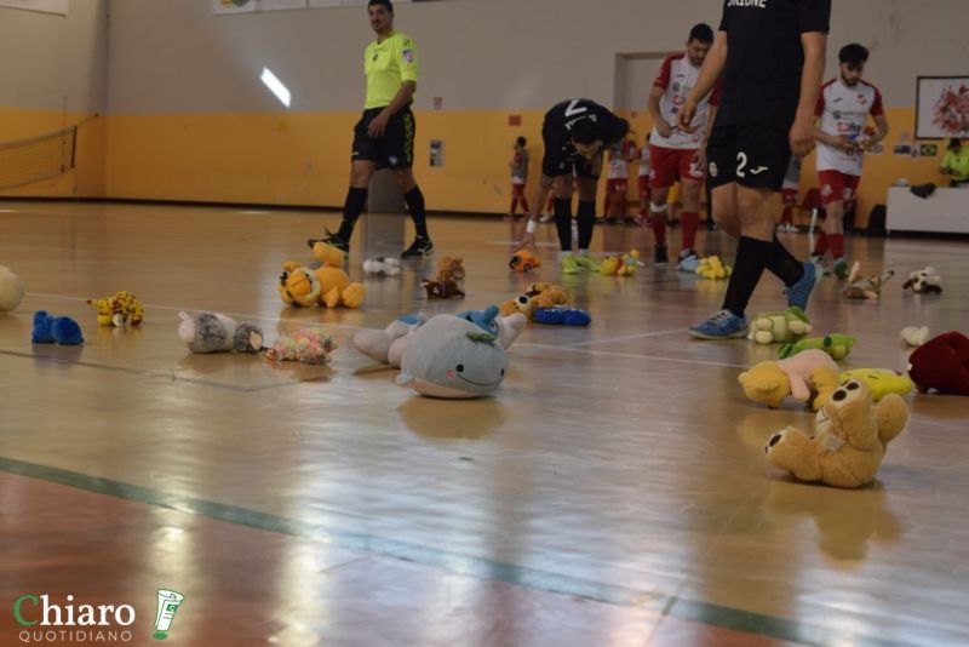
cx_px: 484
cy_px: 324
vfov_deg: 25.8
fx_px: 1414
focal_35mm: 52
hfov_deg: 37.8
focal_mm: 35
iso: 320
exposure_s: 1/320
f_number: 3.5
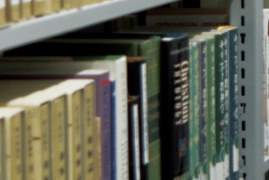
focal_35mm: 174
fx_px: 1301
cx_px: 629
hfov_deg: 10.3
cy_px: -99
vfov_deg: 7.7
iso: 500
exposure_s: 1/160
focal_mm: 24
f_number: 4
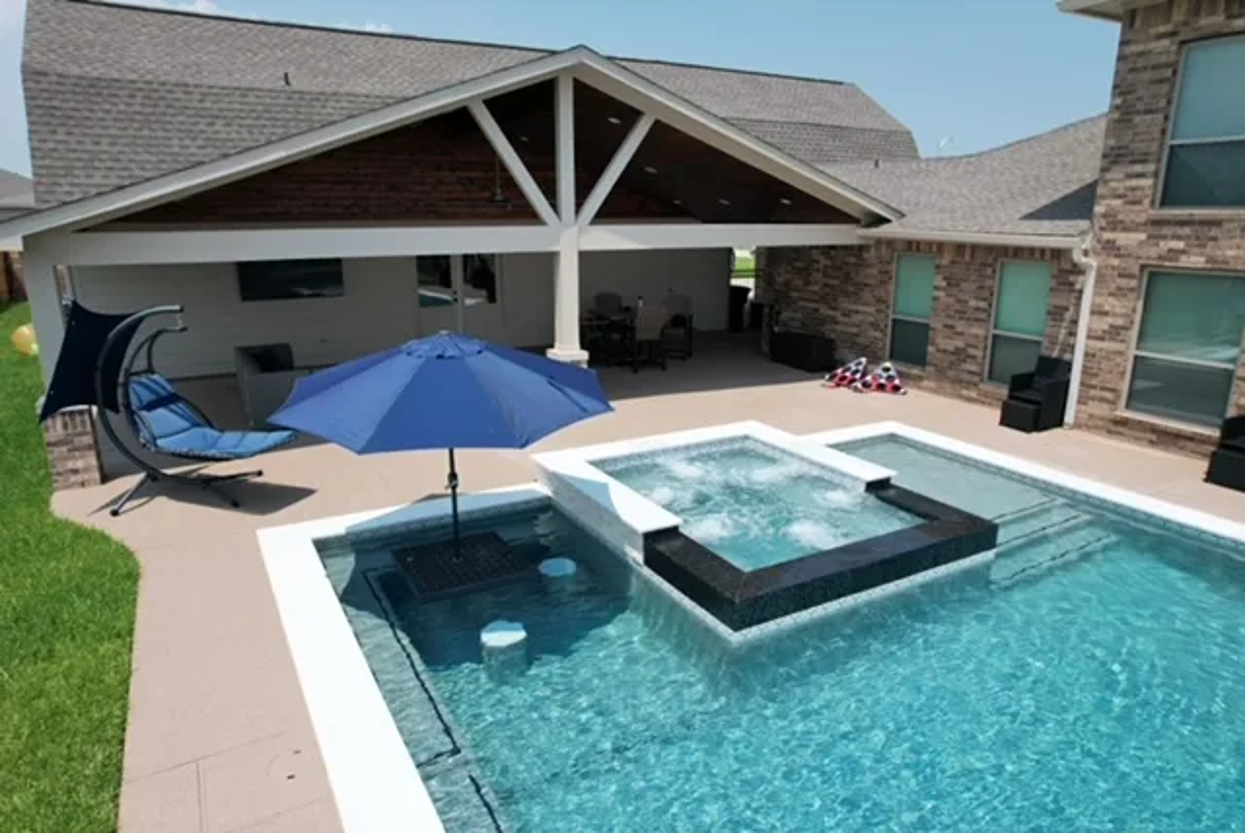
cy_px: 416
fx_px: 762
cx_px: 622
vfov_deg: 57.3
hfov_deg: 78.5
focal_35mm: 22
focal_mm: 8.38
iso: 200
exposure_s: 1/800
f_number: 2.8
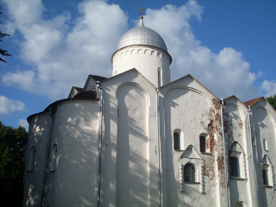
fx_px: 303
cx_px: 138
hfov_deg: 49.0
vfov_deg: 37.7
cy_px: 104
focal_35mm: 38
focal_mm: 6.3
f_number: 8.4
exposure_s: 1/350
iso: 80
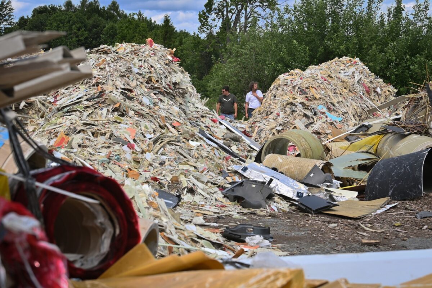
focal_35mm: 70
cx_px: 216
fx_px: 840
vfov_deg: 19.5
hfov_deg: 28.8
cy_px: 144
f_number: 5.6
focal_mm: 70
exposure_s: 1/1600
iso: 400
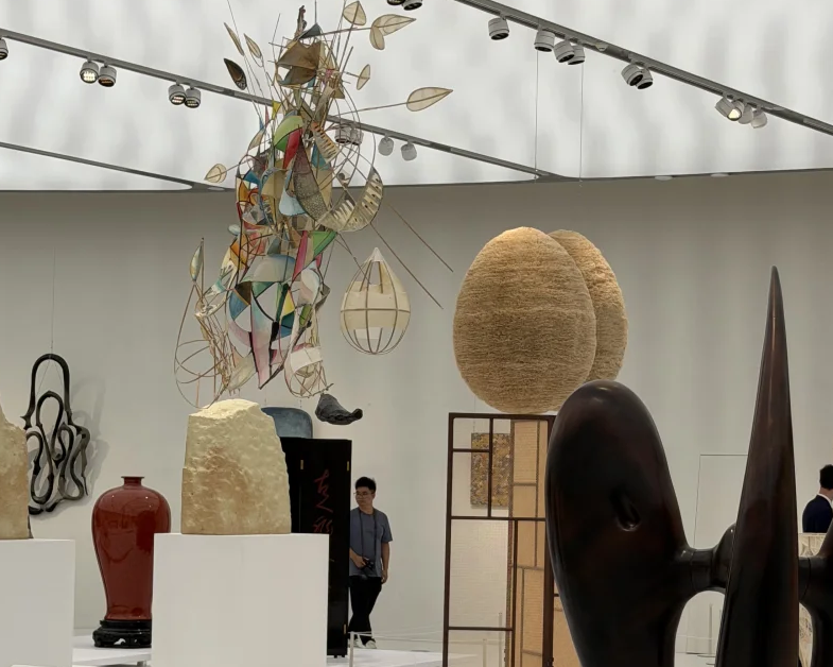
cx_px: 451
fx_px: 2120
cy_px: 426
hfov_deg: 22.2
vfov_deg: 17.8
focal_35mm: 86
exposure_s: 1/669
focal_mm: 6.76
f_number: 1.78
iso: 64
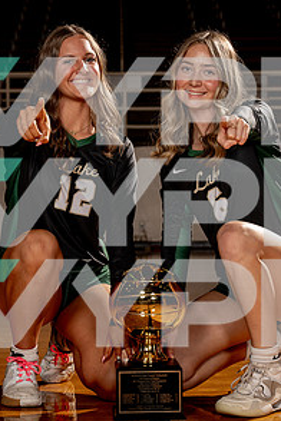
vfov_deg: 20.8
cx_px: 148
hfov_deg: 14.0
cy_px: 203
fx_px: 1147
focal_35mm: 98
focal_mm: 64
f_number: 5.6
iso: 100
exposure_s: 1/250
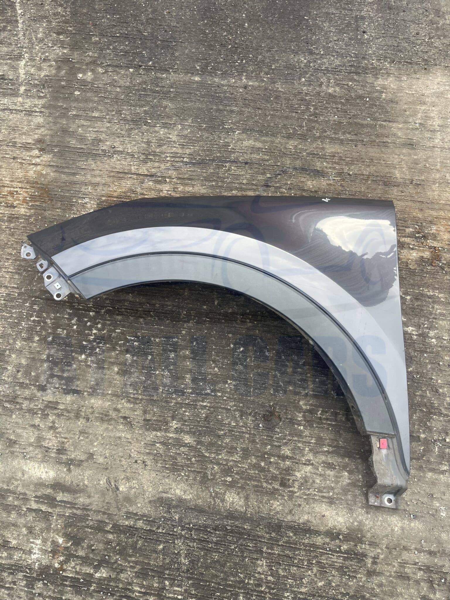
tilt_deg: -72.1
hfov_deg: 53.1
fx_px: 451
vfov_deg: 67.3
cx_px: 225
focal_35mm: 26
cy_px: 300
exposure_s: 1/326
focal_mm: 5.1
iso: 50
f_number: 1.6
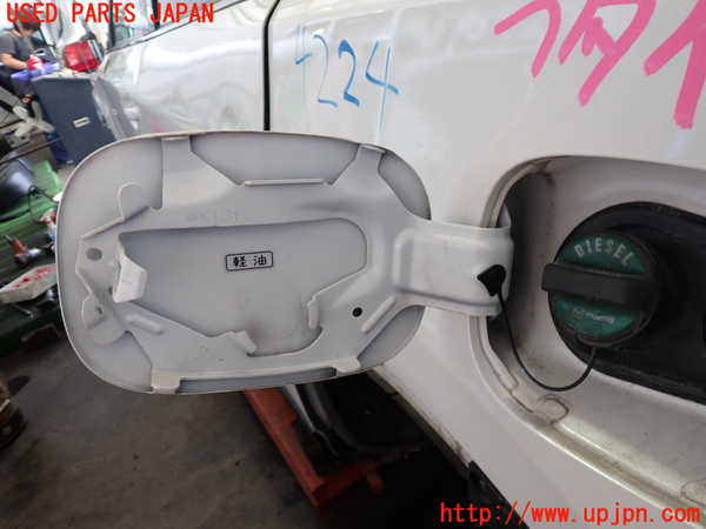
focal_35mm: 30
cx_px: 353
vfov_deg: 46.8
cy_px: 264
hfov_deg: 60.0
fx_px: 612
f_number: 2.3
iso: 200
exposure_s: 1/125
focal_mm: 5.4
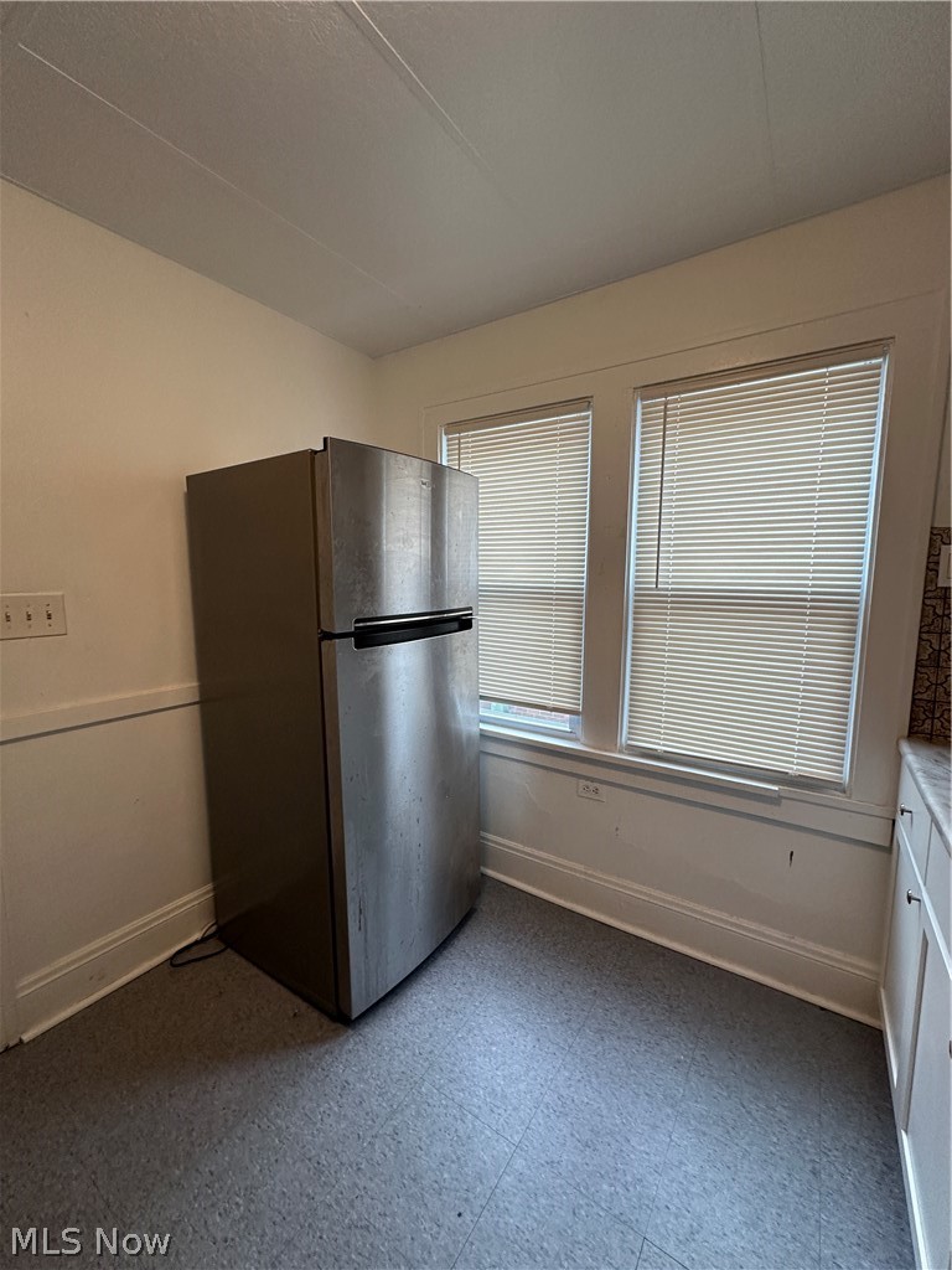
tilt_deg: -6.1
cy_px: 635
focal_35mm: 14
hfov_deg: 85.7
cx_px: 476
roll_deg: -1.6
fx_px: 513
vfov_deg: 102.1
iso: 200
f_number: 2.2
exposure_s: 1/120
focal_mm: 2.22
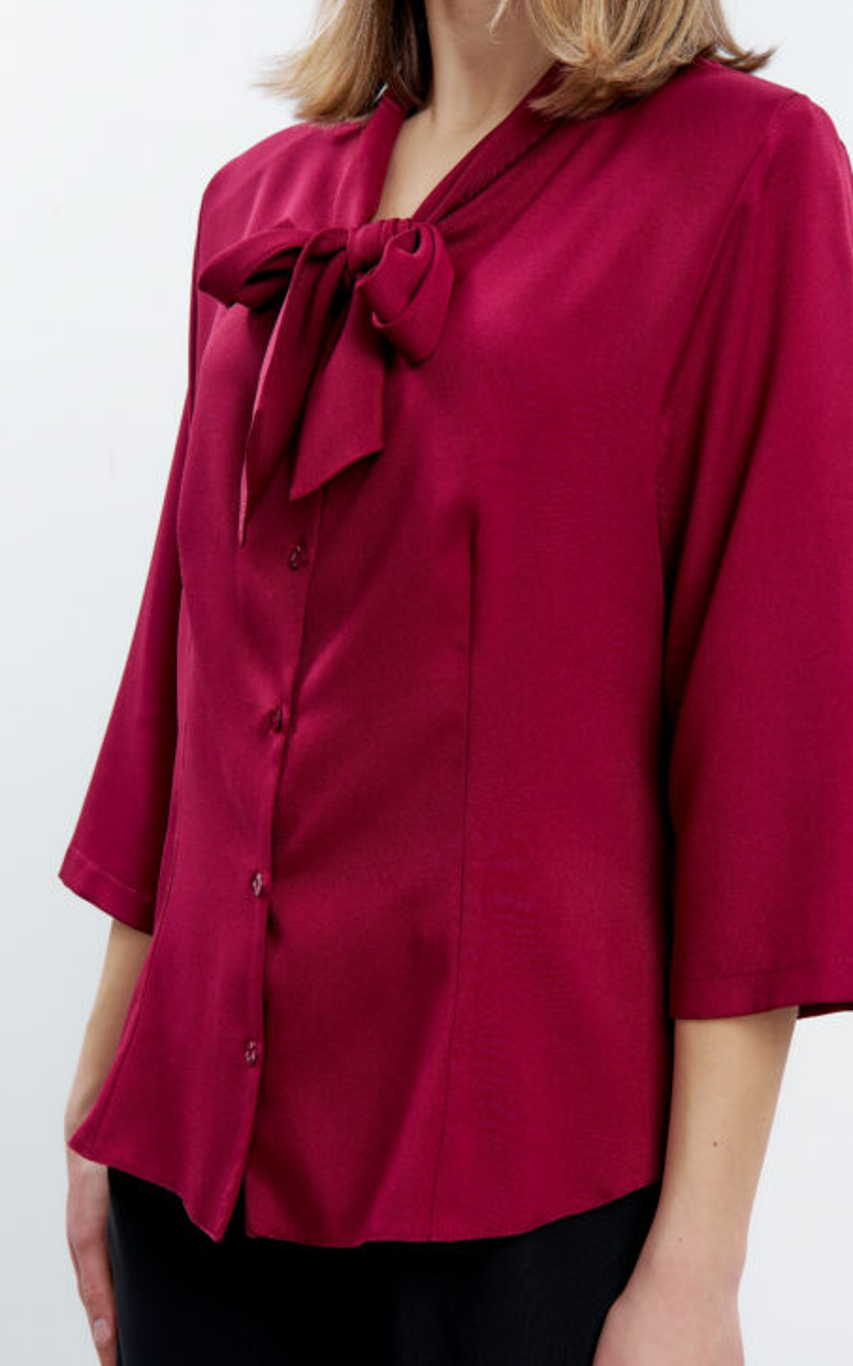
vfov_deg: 30.6
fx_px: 2495
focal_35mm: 67
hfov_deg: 19.4
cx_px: 433
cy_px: 790
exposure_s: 1/160
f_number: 9
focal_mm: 53
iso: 100
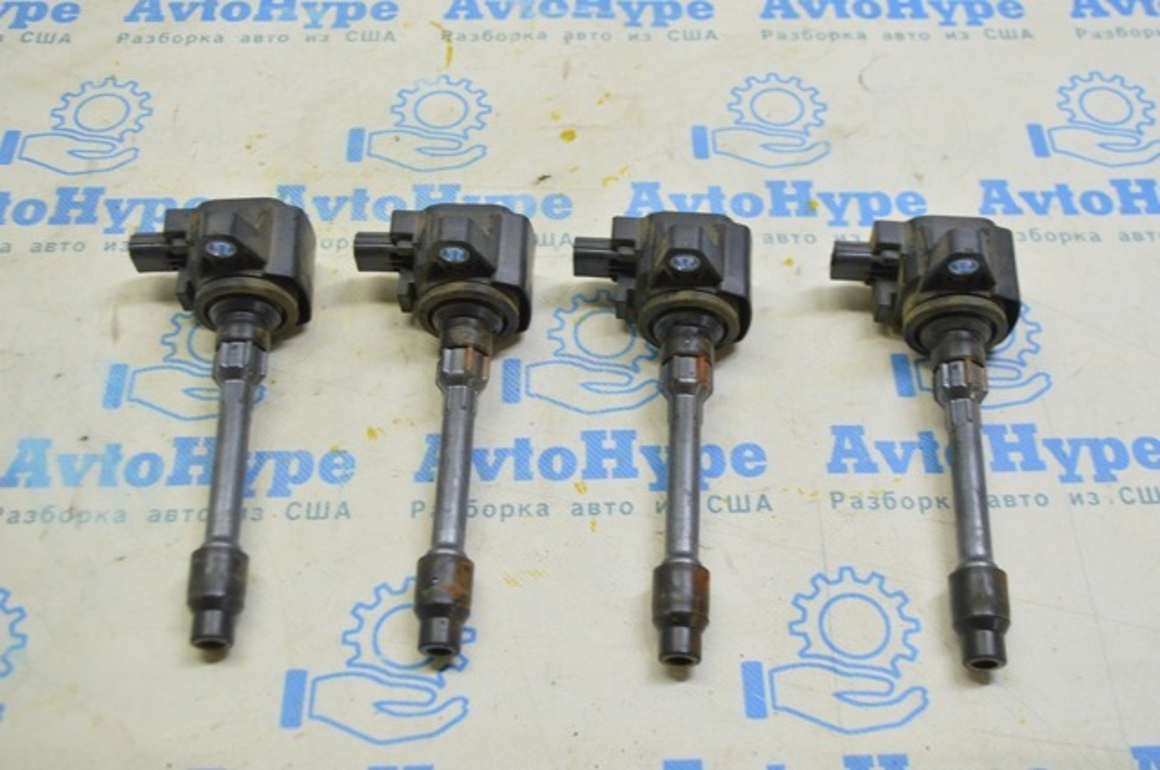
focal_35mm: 40
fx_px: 1303
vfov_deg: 32.9
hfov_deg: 48.0
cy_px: 385
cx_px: 580
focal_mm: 27
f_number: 5.6
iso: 400
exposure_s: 1/25
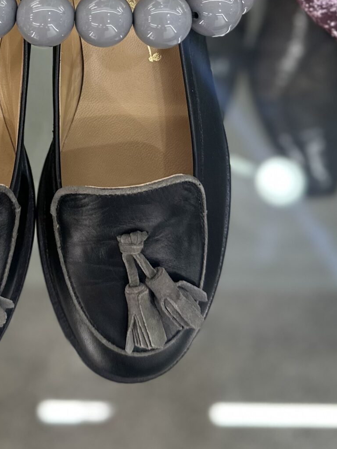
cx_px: 46
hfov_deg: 23.9
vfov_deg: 30.0
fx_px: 779
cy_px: 2
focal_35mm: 60
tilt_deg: -88.4
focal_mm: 6.86
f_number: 1.78
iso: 160
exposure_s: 1/100
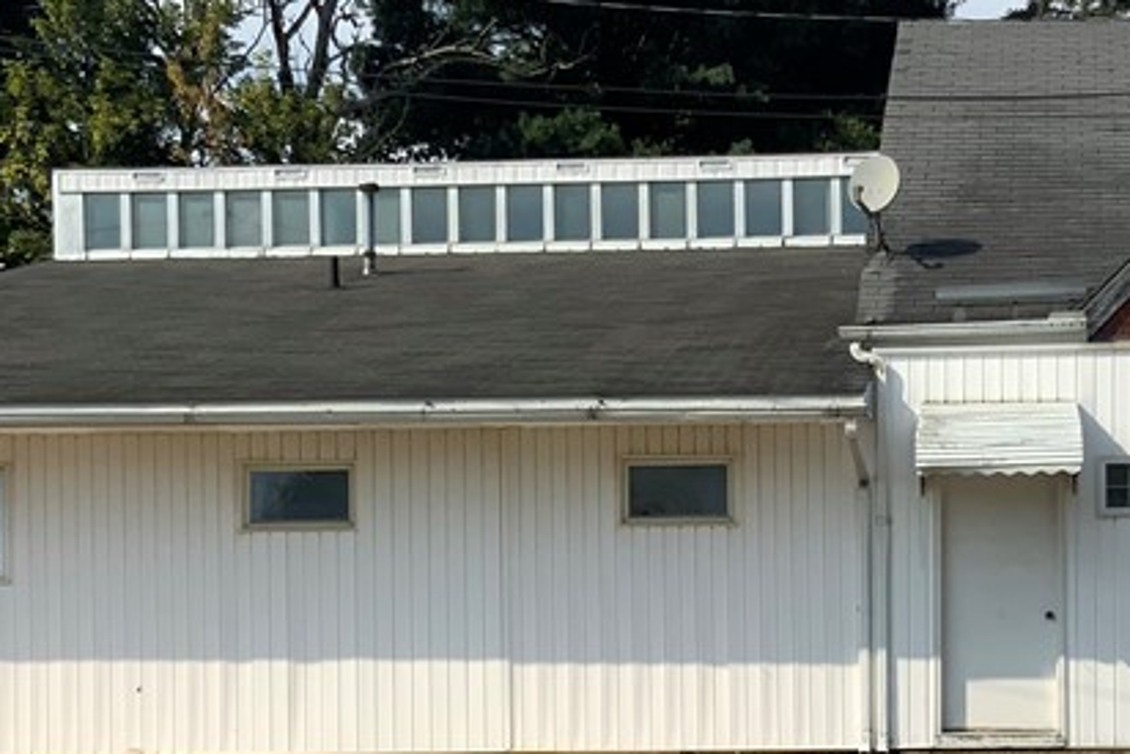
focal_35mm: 75
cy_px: 598
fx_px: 2355
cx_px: 864
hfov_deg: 26.6
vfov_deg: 18.0
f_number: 1.8
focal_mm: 3
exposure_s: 1/2801
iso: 16
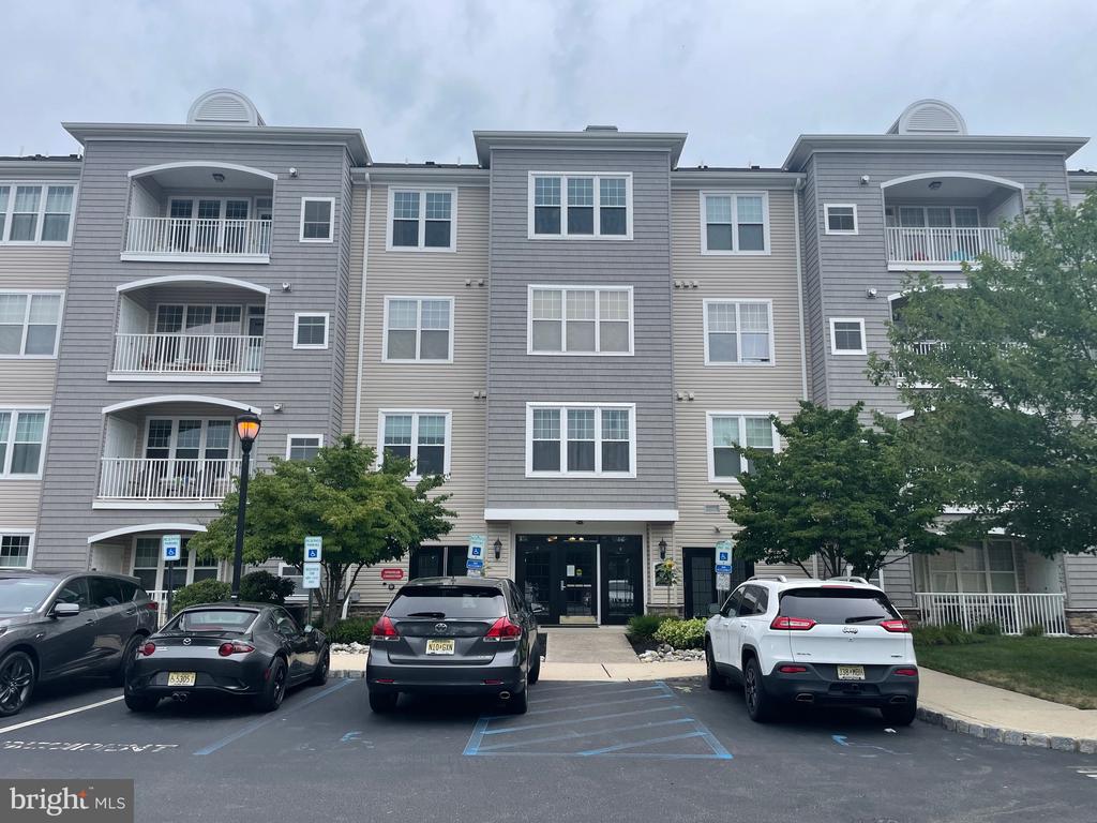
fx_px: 824
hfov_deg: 67.3
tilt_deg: +11.2
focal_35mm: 26
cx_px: 548
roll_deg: -0.1
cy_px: 412
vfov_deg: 53.1
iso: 32
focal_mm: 4.2
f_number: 1.6
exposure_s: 1/2174
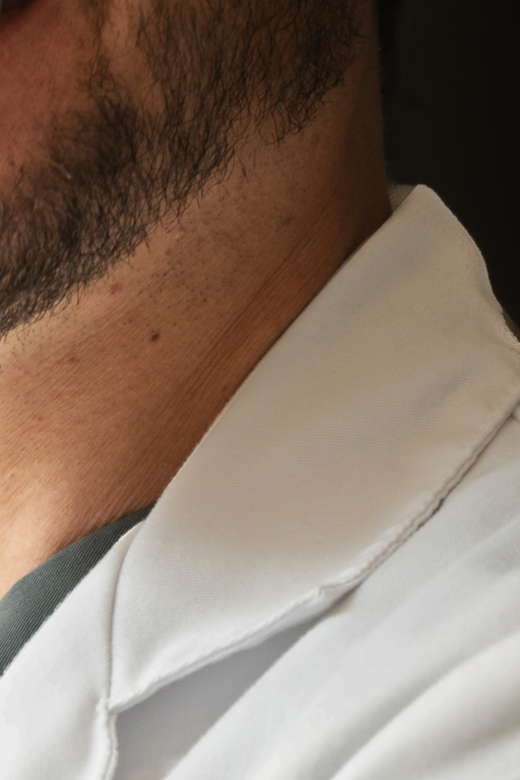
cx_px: -379
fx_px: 22558
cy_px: 616
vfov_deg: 2.0
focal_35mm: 1041
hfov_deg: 1.3
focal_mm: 200
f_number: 6.3
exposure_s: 1/40
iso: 250
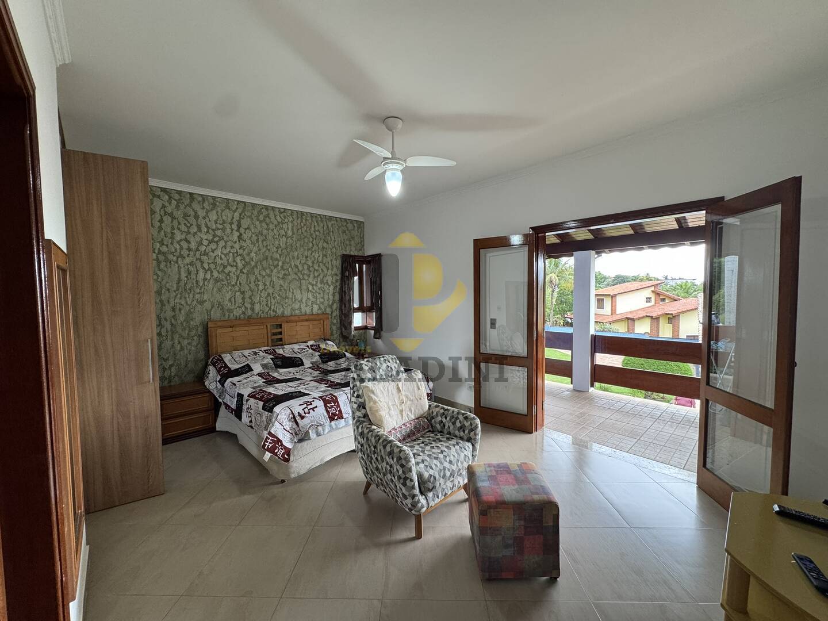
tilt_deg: -3.5
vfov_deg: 85.7
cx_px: 414
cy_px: 310
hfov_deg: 102.1
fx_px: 335
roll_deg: +0.7
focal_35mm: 14
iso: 200
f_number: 2.2
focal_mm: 2.22
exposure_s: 1/120
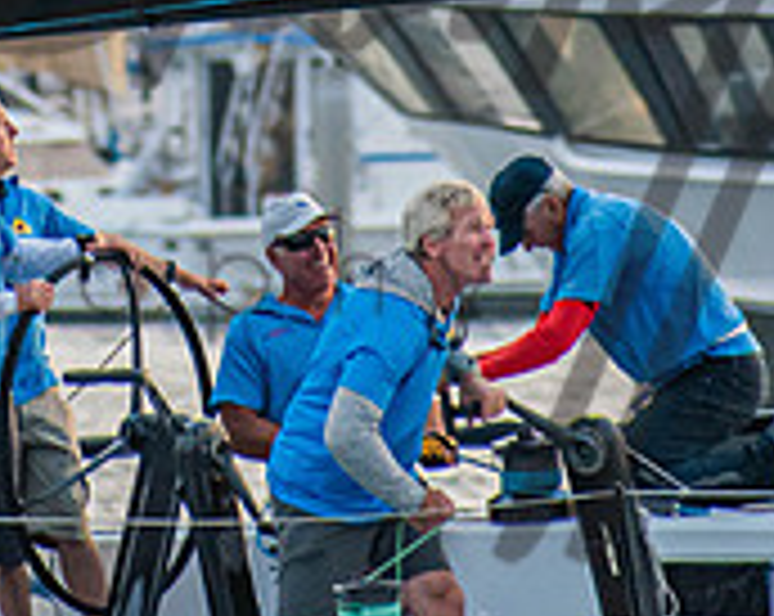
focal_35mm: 1607
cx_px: 131
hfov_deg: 1.2
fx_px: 36750
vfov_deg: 1.0
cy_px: -183
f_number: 6.3
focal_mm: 300
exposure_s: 1/250
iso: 800
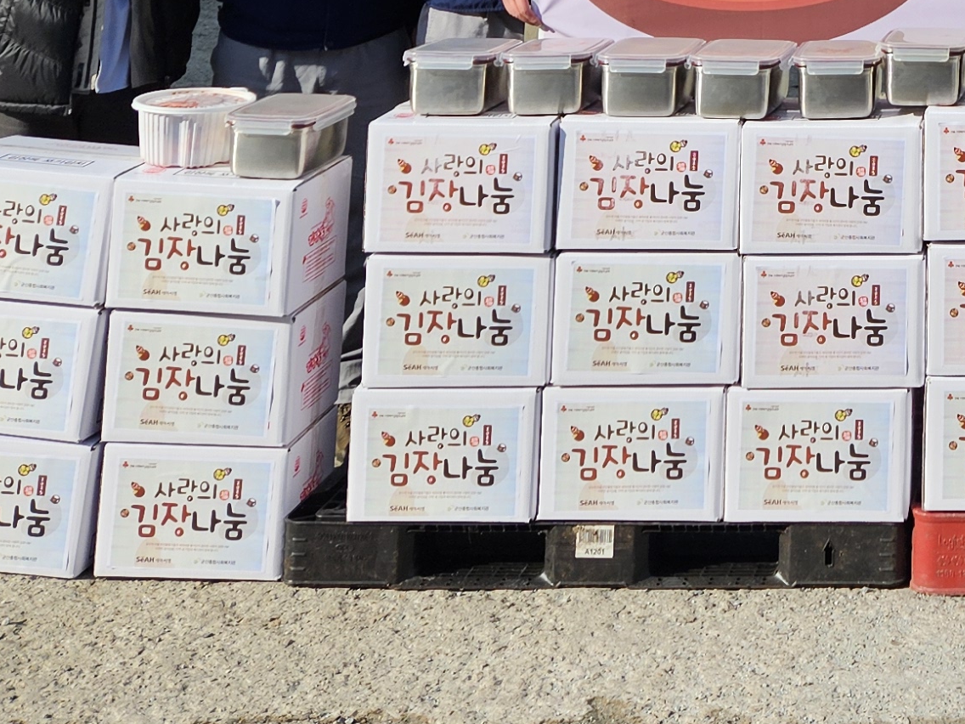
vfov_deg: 16.3
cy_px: -435
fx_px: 2258
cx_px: 1205
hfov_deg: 22.0
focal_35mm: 81
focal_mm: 5.4
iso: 25
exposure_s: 1/1910
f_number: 1.8
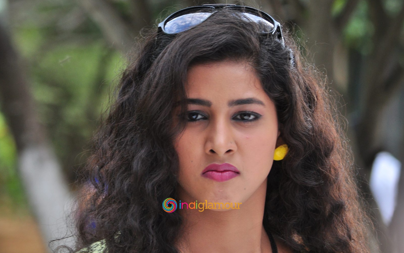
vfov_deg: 7.6
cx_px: 202
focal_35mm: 172
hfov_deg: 12.2
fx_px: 1894
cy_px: 133
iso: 400
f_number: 5.6
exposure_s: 1/125
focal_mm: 112
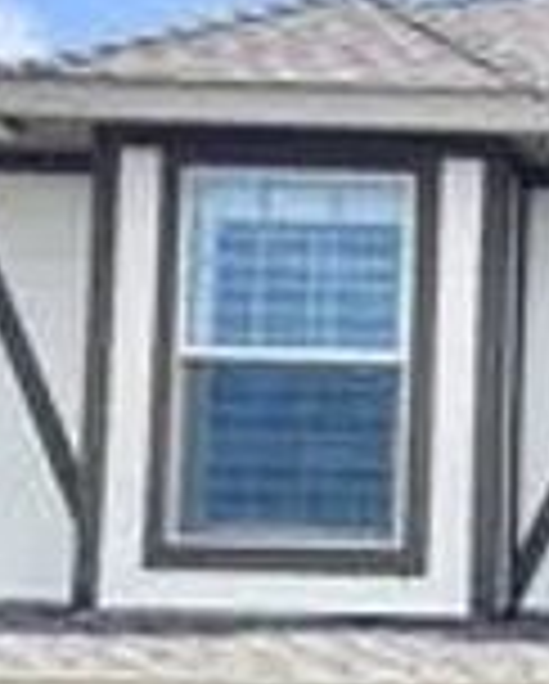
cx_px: 1674
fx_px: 3466
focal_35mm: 171
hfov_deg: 7.8
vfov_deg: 10.8
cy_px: 1094
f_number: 1.5
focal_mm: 5.7
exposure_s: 1/2695
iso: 50
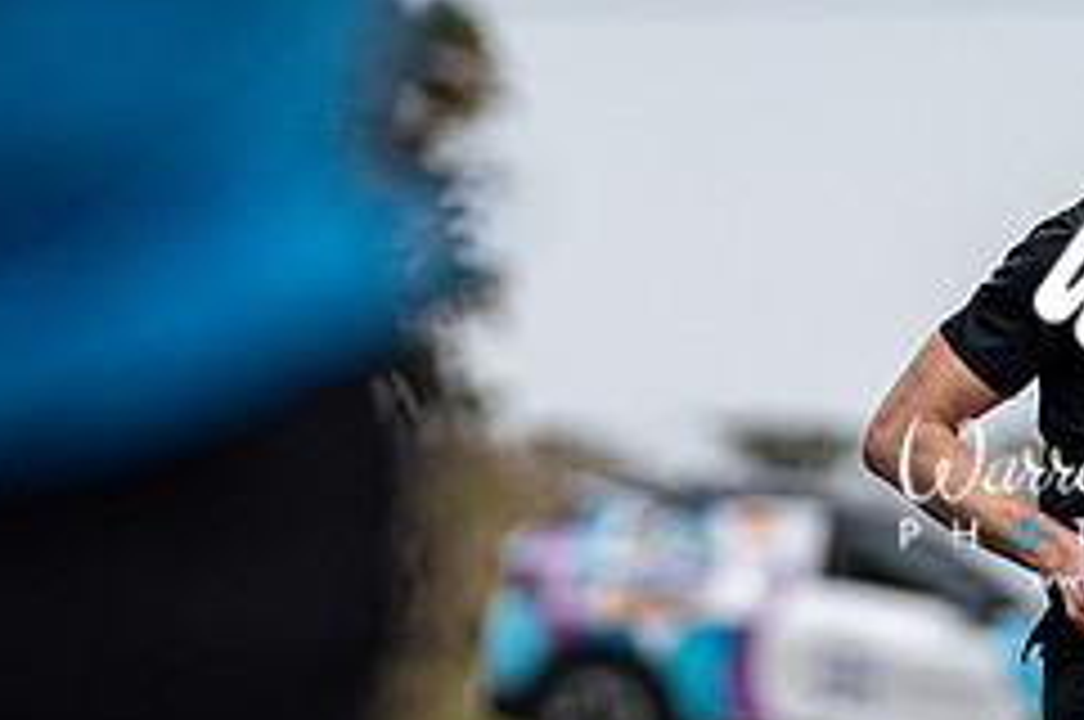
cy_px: 392
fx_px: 22793
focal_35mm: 758
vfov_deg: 1.8
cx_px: 1192
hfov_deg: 2.7
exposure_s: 1/1600
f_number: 2.8
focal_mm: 210
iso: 220
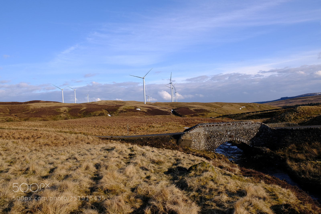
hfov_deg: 67.4
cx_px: 160
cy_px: 107
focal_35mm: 27
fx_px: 241
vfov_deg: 47.9
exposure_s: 1/300
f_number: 7.1
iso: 200
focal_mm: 18
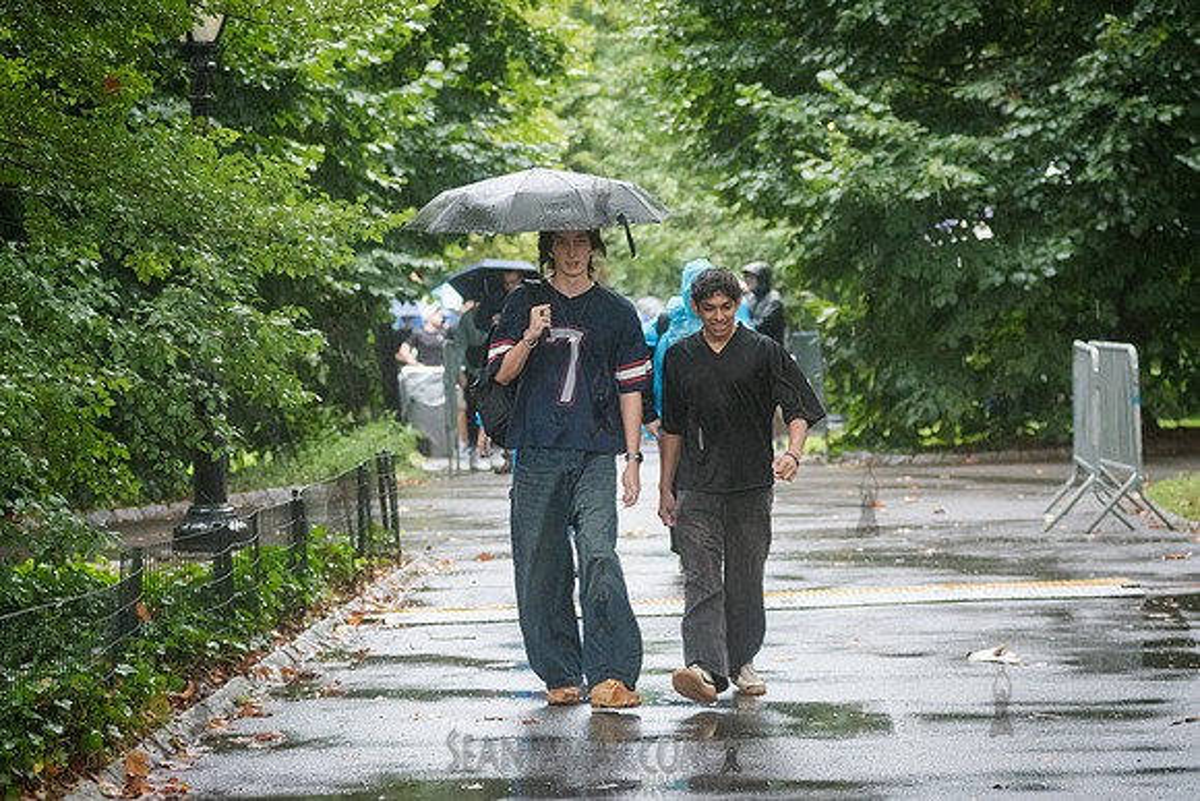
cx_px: 570
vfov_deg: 11.1
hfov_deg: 16.5
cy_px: 396
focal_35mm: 124
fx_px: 4139
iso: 5000
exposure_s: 1/160
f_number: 3.5
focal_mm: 100
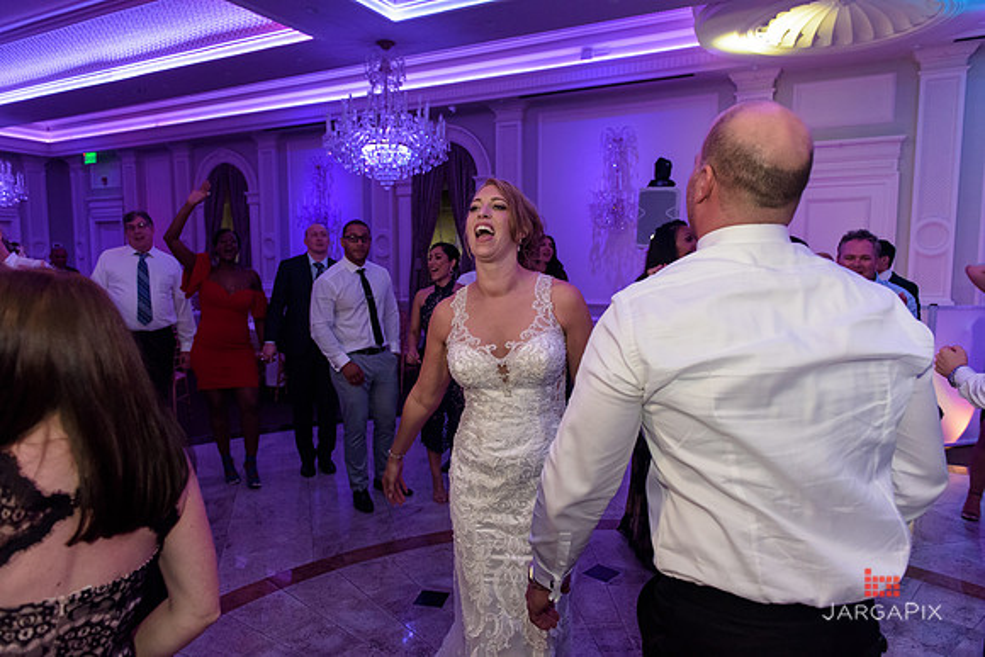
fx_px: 657
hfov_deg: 73.7
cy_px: 328
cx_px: 492
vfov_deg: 53.2
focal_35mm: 24
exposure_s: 1/125
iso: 3200
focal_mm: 24
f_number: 3.2
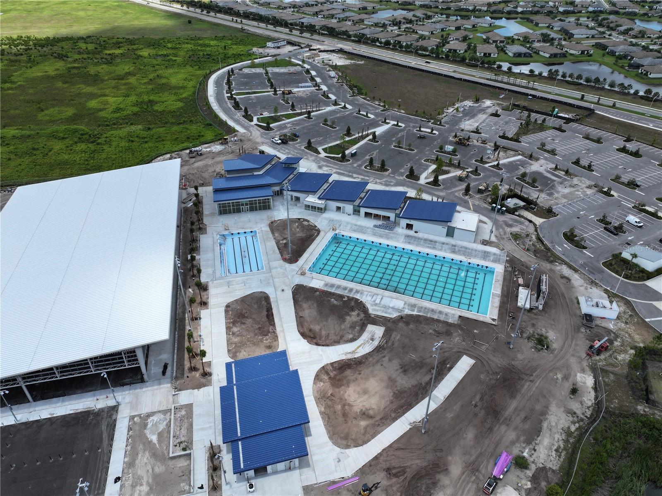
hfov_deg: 71.6
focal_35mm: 24
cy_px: 248
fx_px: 459
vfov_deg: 56.8
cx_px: 331
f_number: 2.8
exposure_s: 1/2000
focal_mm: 12.29
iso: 130
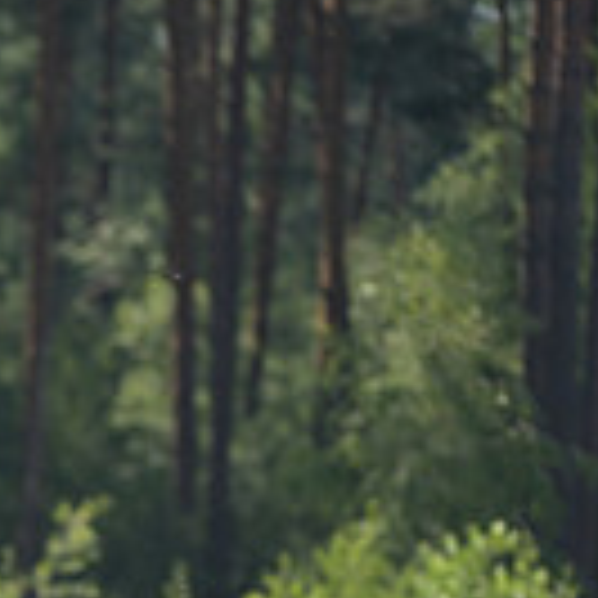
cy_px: 834
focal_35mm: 924
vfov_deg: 1.9
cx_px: -674
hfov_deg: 1.9
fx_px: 18059
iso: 500
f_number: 5
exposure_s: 1/1250
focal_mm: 250
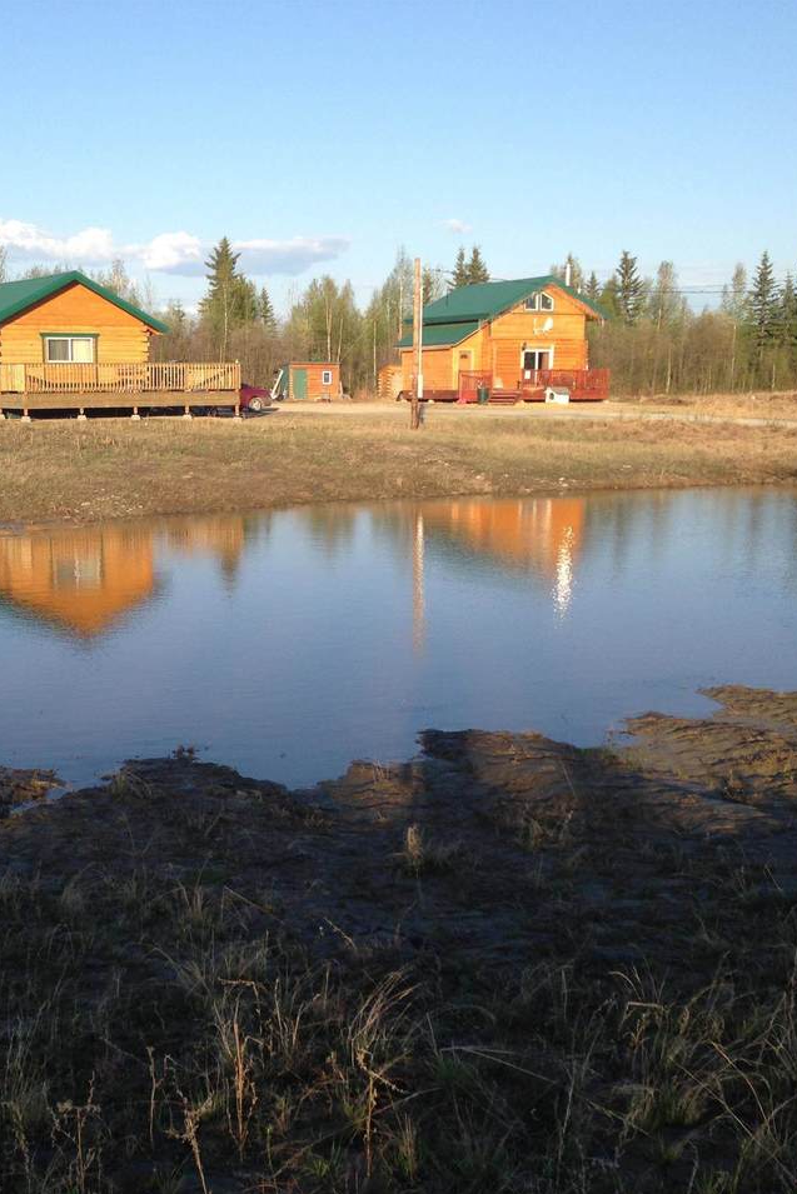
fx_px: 1527
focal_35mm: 46
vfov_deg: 42.7
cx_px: 233
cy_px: 599
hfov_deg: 28.9
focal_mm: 4.13
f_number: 2.4
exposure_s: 1/763
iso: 50
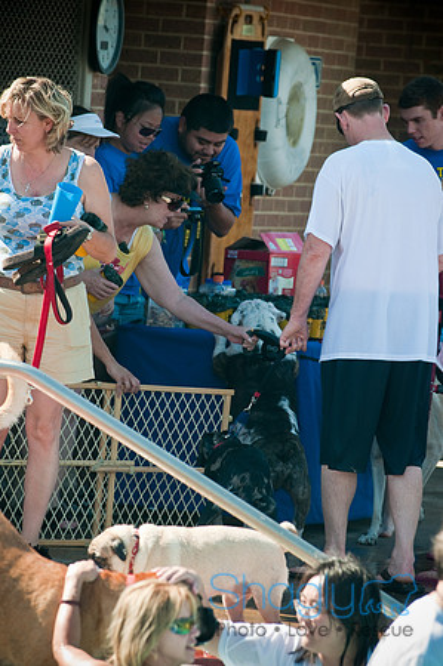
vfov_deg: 6.9
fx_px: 5550
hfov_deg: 4.6
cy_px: 333
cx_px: 222
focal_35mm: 300
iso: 200
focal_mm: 200
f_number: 5.6
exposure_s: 1/320
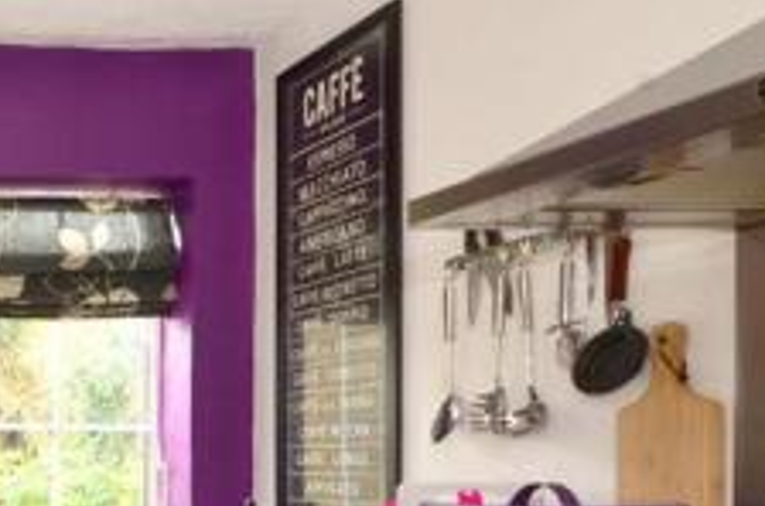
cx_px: -253
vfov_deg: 29.6
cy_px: 410
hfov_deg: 32.3
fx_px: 932
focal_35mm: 44
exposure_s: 1/2.5
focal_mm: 10
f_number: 11
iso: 640
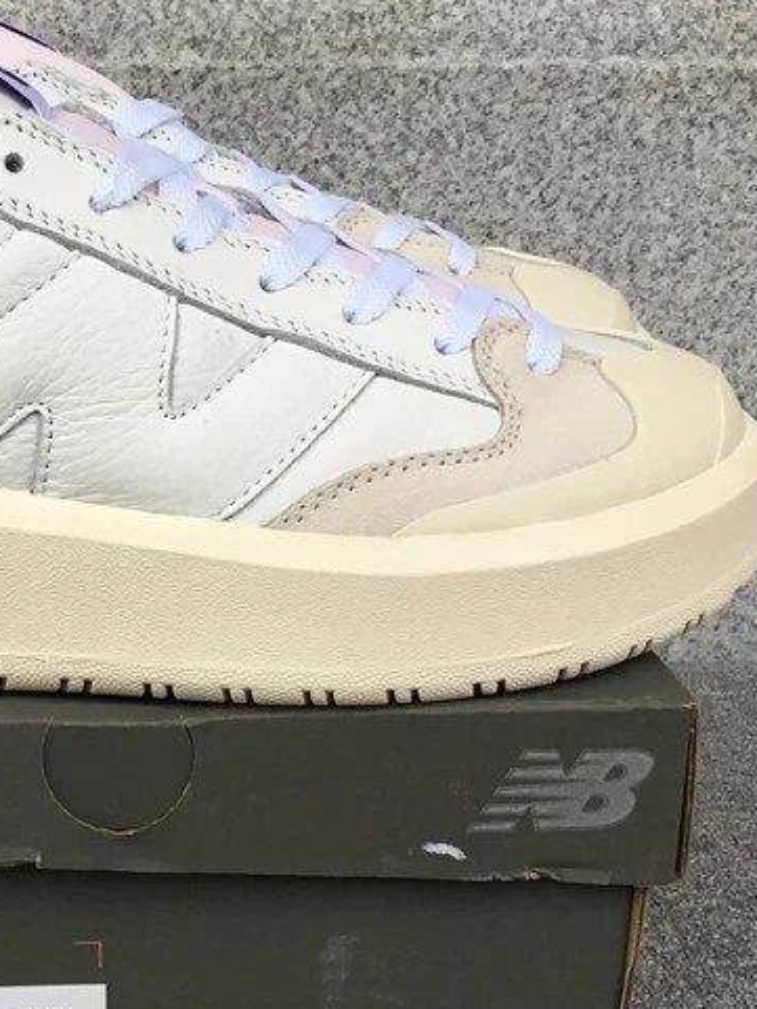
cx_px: 109
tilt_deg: -19.7
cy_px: 616
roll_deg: -0.2
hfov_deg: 24.7
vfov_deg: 33.1
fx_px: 1690
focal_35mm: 58
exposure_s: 1/100
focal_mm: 3.3
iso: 40
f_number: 2.4
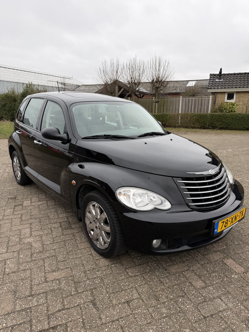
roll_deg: +0.0
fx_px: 230
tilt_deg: -14.4
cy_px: 166
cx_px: 124
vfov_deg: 71.6
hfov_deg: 56.8
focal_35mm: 24
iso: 80
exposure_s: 1/931
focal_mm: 6.76
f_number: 1.78
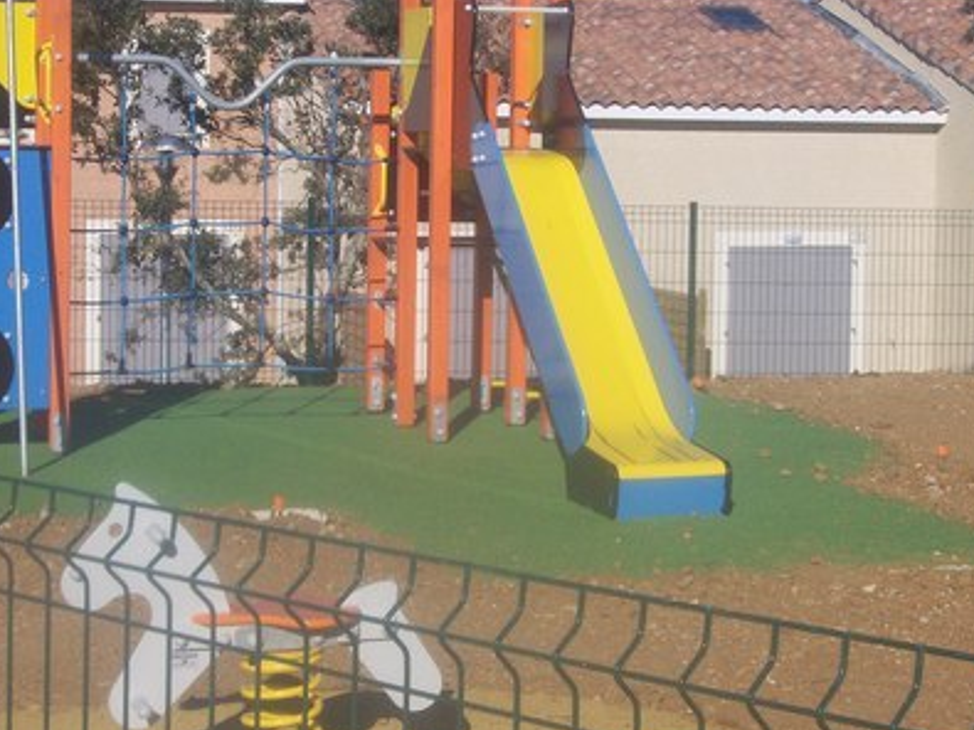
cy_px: 252
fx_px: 2391
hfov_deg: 23.0
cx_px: 446
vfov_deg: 17.3
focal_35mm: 85
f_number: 6
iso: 80
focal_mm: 9.4
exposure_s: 1/762
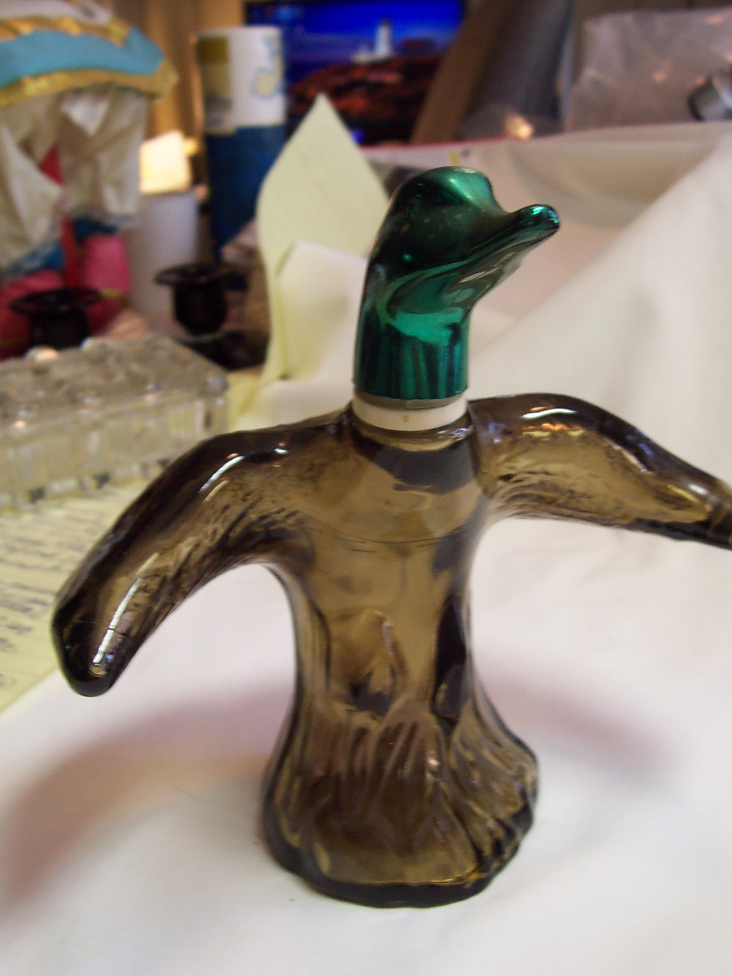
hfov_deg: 38.7
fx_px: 1043
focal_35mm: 37
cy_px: 488
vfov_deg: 50.1
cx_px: 366
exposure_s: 1/30
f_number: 2.8
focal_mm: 5.6
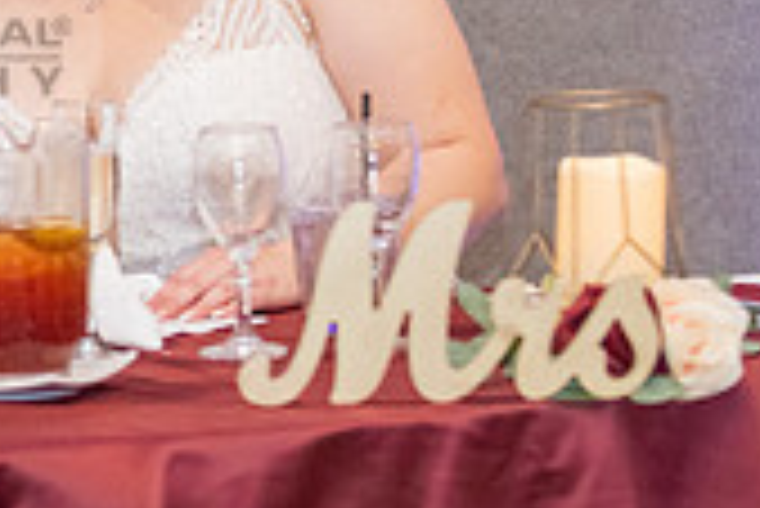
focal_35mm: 309
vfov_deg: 4.5
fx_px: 6529
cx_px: -279
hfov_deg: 6.6
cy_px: 20
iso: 2000
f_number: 2.8
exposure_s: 1/125
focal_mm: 90
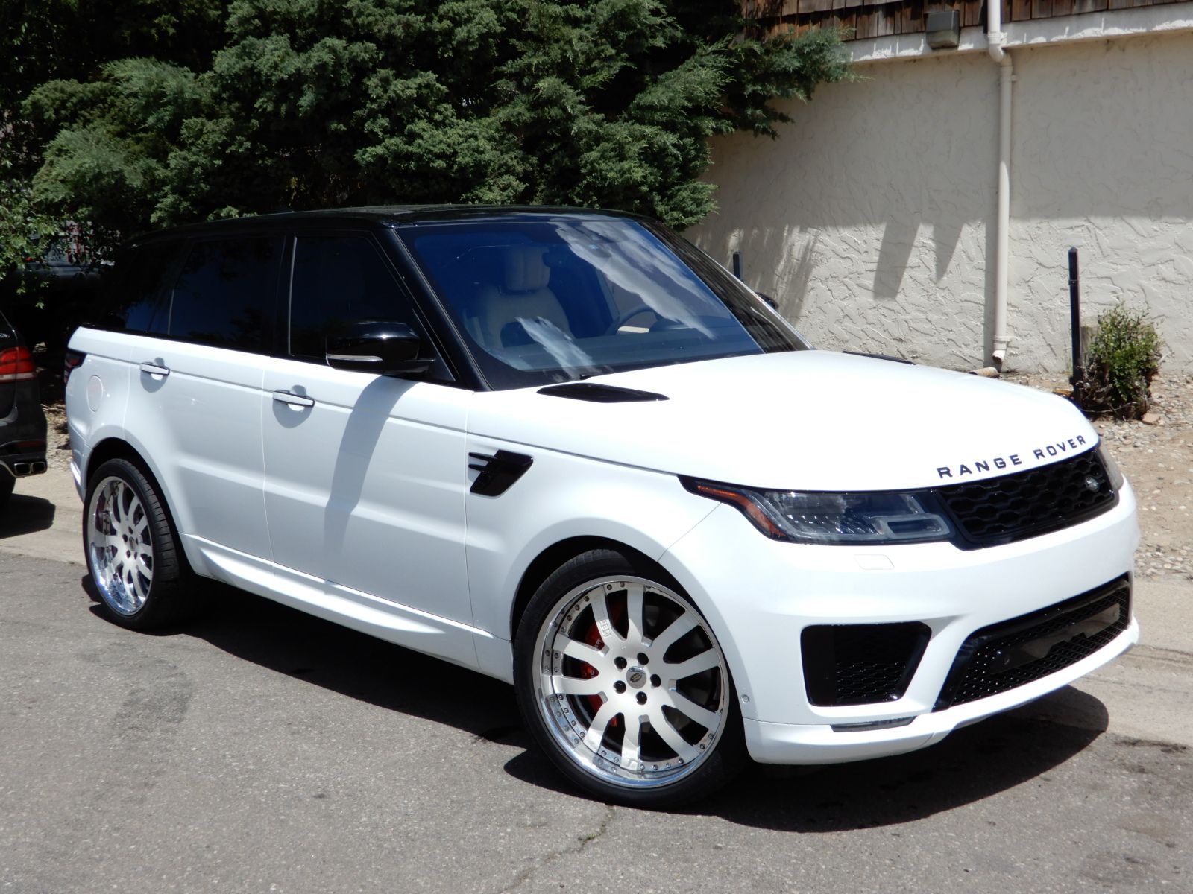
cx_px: 596
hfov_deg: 44.8
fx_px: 1447
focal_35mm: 42
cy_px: 447
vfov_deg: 34.3
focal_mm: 7.5
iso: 80
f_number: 4
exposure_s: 1/1000
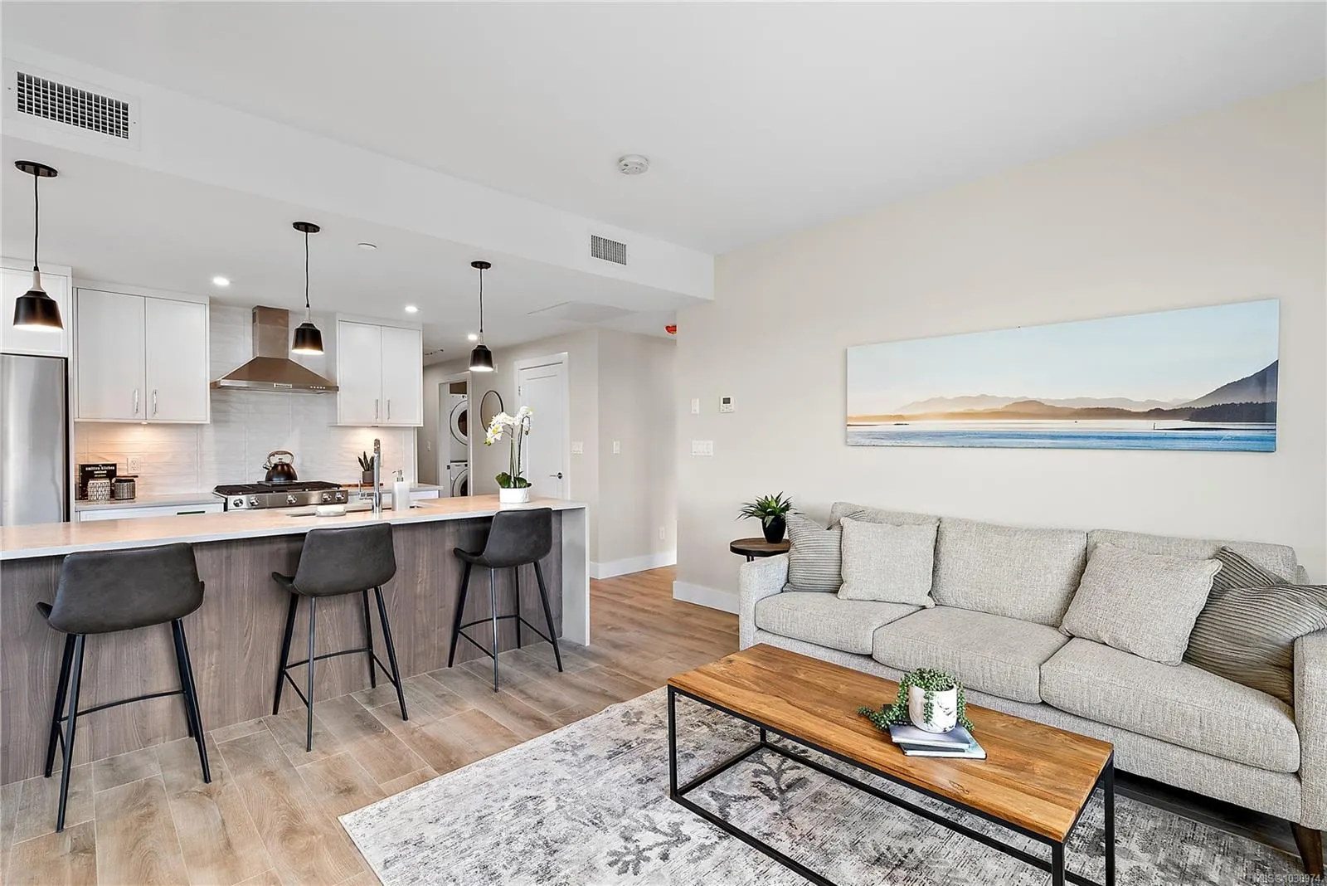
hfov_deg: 96.7
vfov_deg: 73.8
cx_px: 664
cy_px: 443
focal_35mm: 16
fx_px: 590
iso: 320
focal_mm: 16
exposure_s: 1/8
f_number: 7.1
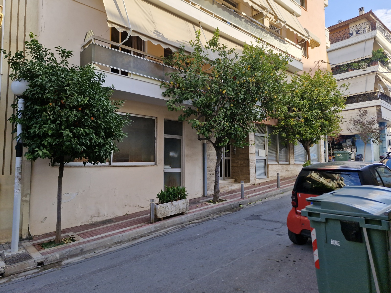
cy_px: 146
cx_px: 196
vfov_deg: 58.9
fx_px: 260
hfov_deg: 73.9
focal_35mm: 23
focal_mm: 5.54
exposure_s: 1/286
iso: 50
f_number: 1.8
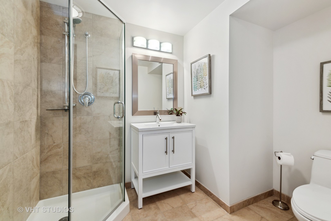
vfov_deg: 77.3
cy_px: 110
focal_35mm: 15
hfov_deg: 100.4
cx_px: 166
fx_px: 138
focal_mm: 15
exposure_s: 1/15
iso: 200
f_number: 9.5
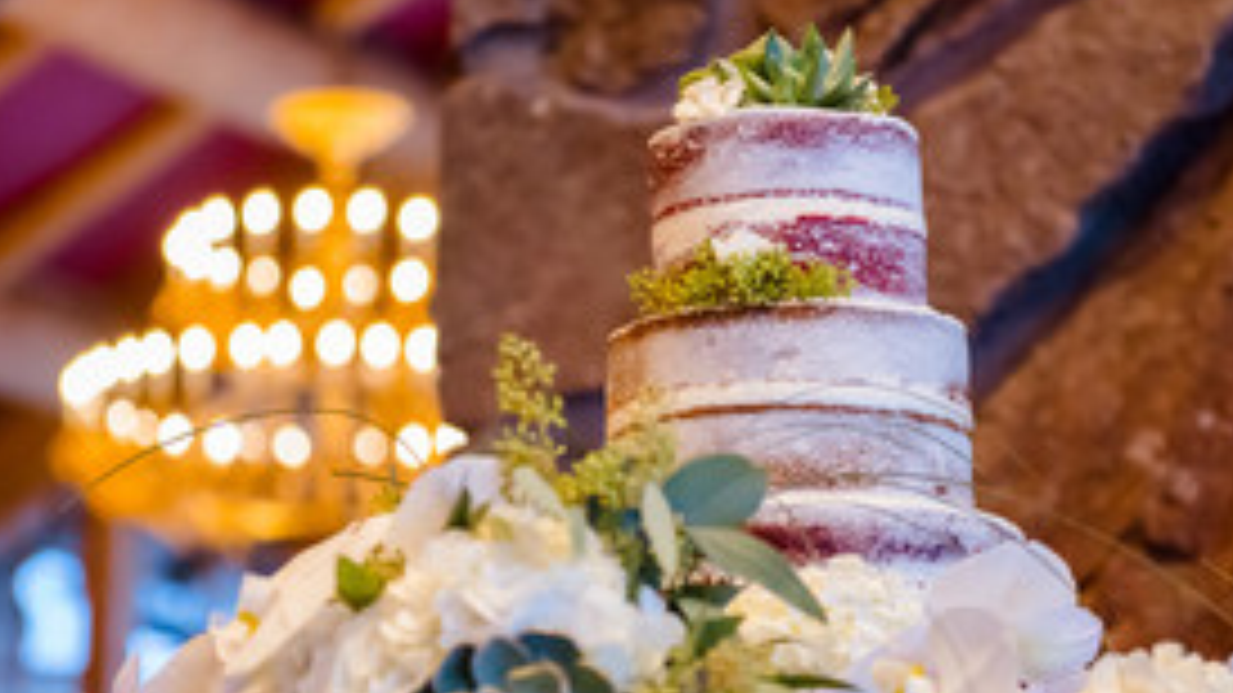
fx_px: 3759
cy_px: 421
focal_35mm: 115
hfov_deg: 18.6
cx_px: 680
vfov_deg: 10.5
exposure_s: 1/160
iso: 5000
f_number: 2.8
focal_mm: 70
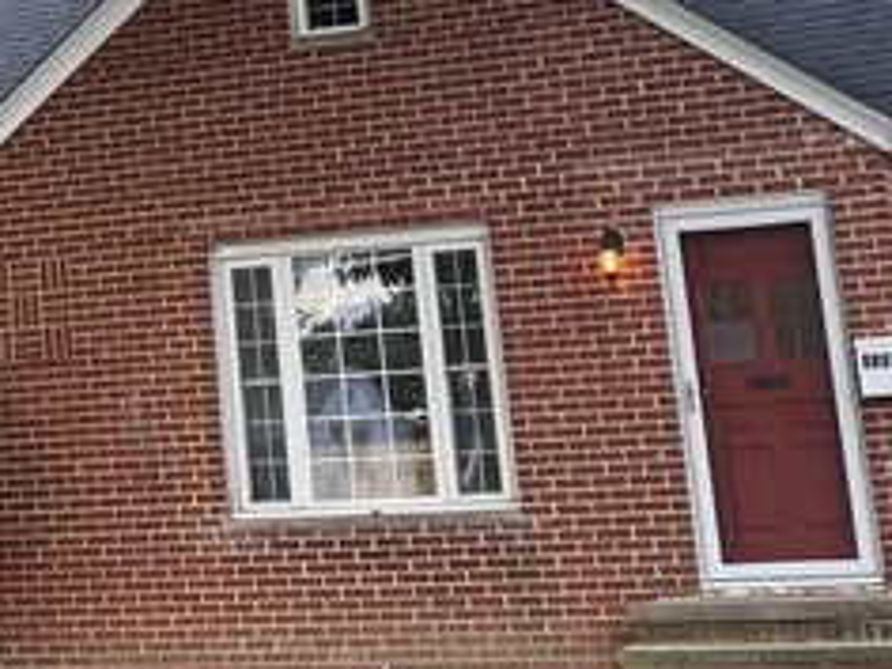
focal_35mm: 104
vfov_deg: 13.5
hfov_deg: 17.9
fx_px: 2680
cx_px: -193
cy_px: -276
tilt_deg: +16.7
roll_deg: +2.3
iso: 100
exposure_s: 1/321
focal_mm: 6.76
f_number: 1.78
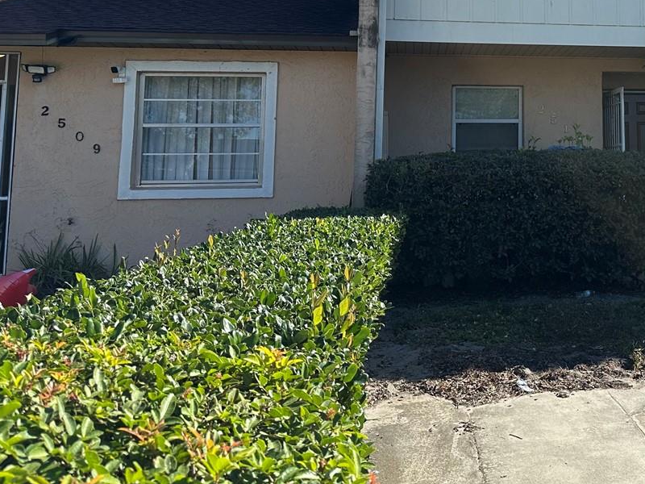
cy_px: 65
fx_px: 894
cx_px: 600
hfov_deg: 36.7
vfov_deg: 29.2
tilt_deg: +7.7
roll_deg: +0.5
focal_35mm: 48
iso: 80
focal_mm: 6.86
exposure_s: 1/2882
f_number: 1.78
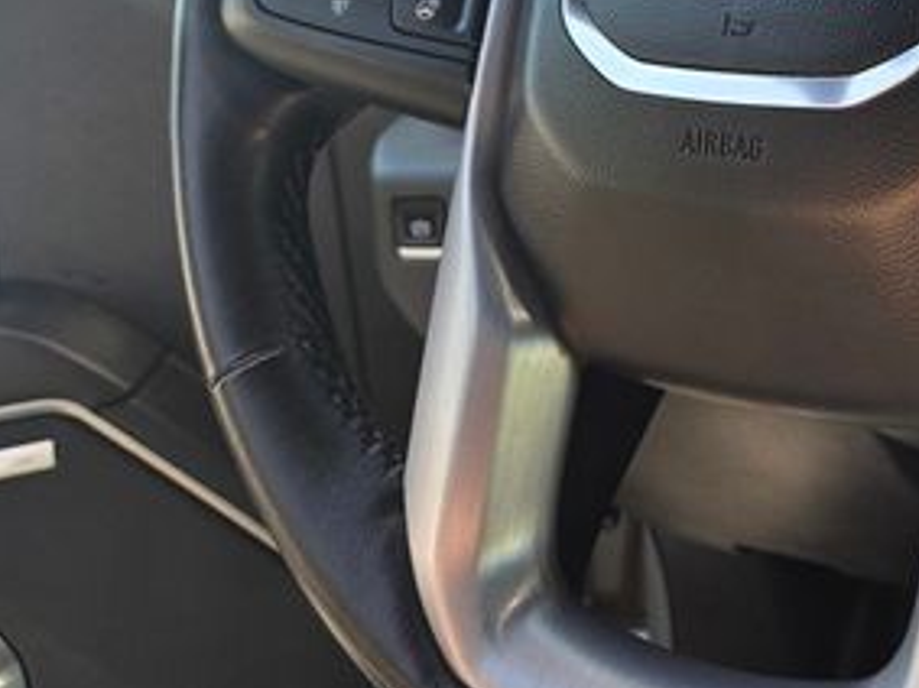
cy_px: -68
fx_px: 1380
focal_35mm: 52
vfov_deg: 25.9
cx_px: 929
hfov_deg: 33.5
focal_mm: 5.4
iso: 25
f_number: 1.8
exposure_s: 1/264
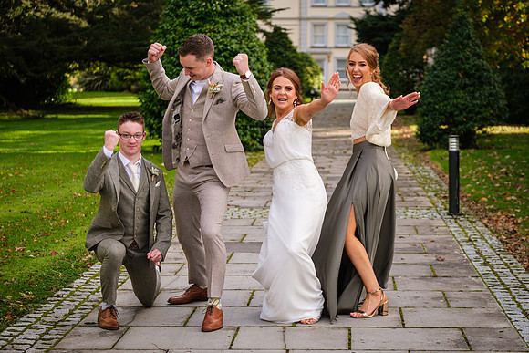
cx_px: 285
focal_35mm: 81
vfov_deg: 16.9
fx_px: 1190
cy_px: 163
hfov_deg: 25.1
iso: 320
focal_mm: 50
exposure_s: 1/500
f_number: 2.8
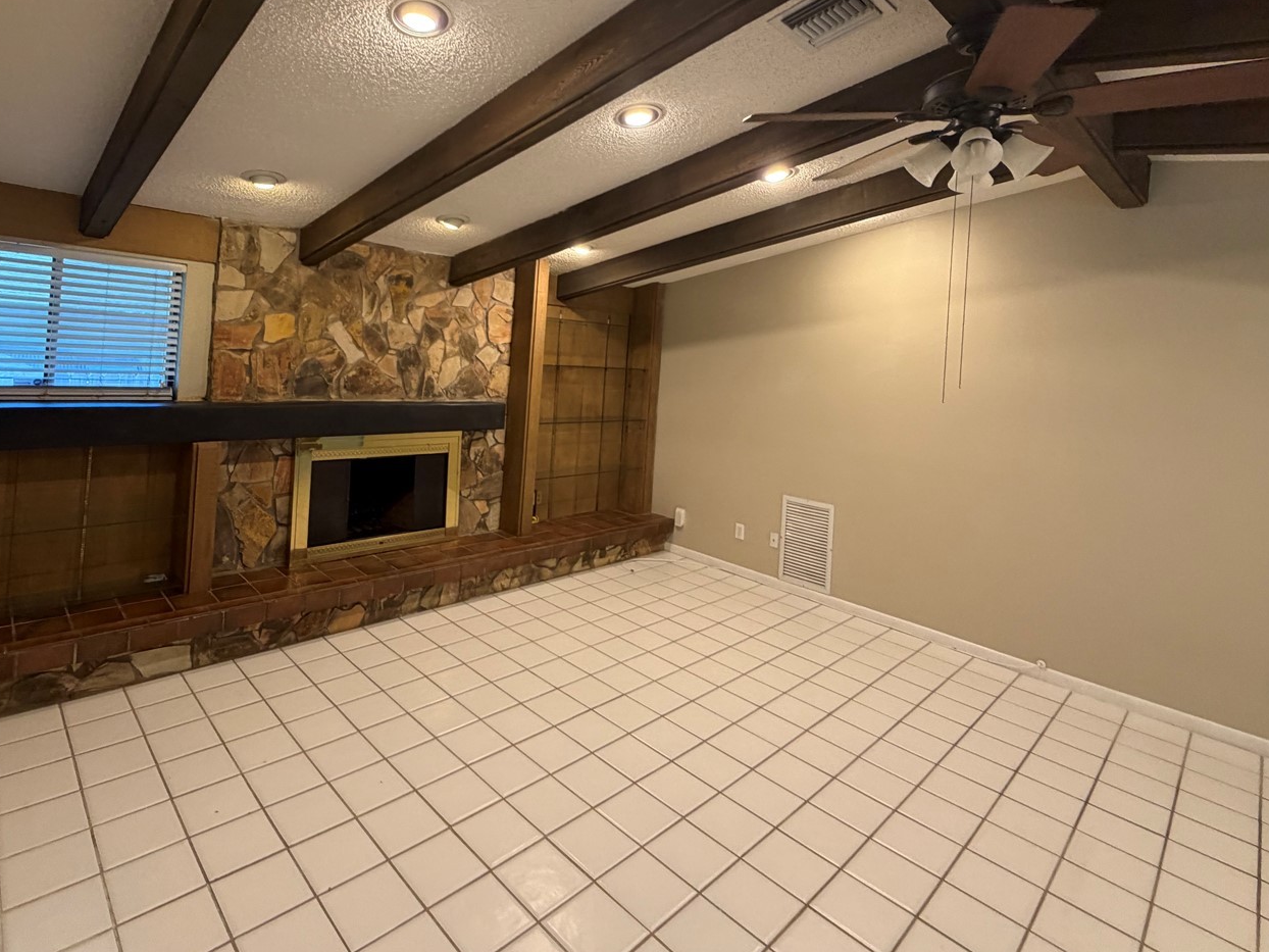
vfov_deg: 70.3
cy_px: 348
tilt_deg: +5.0
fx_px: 660
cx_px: 556
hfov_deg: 87.3
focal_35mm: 18
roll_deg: -3.8
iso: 250
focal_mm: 2.22
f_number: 2.2
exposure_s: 1/60
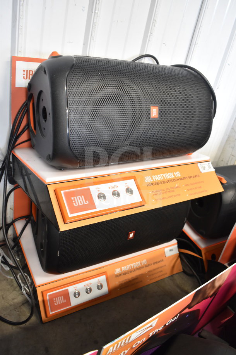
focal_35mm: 27
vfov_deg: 67.4
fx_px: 265
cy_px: 178
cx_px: 118
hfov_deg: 47.9
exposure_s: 1/30
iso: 1400
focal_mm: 18
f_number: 3.5
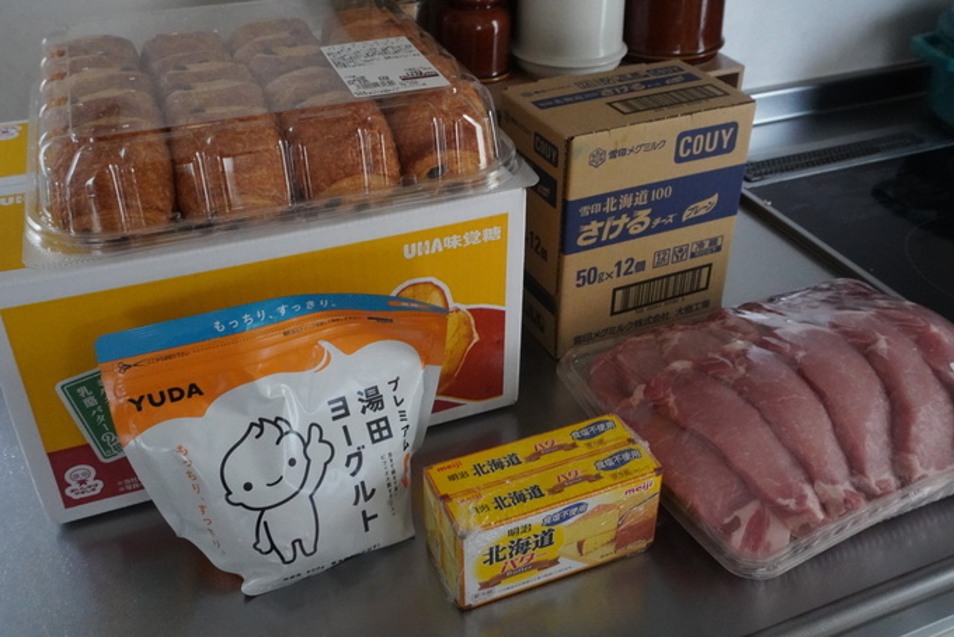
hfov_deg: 53.1
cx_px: 477
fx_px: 954
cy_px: 318
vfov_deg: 36.9
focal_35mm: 36
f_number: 8
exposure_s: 1/40
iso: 6400
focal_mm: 24
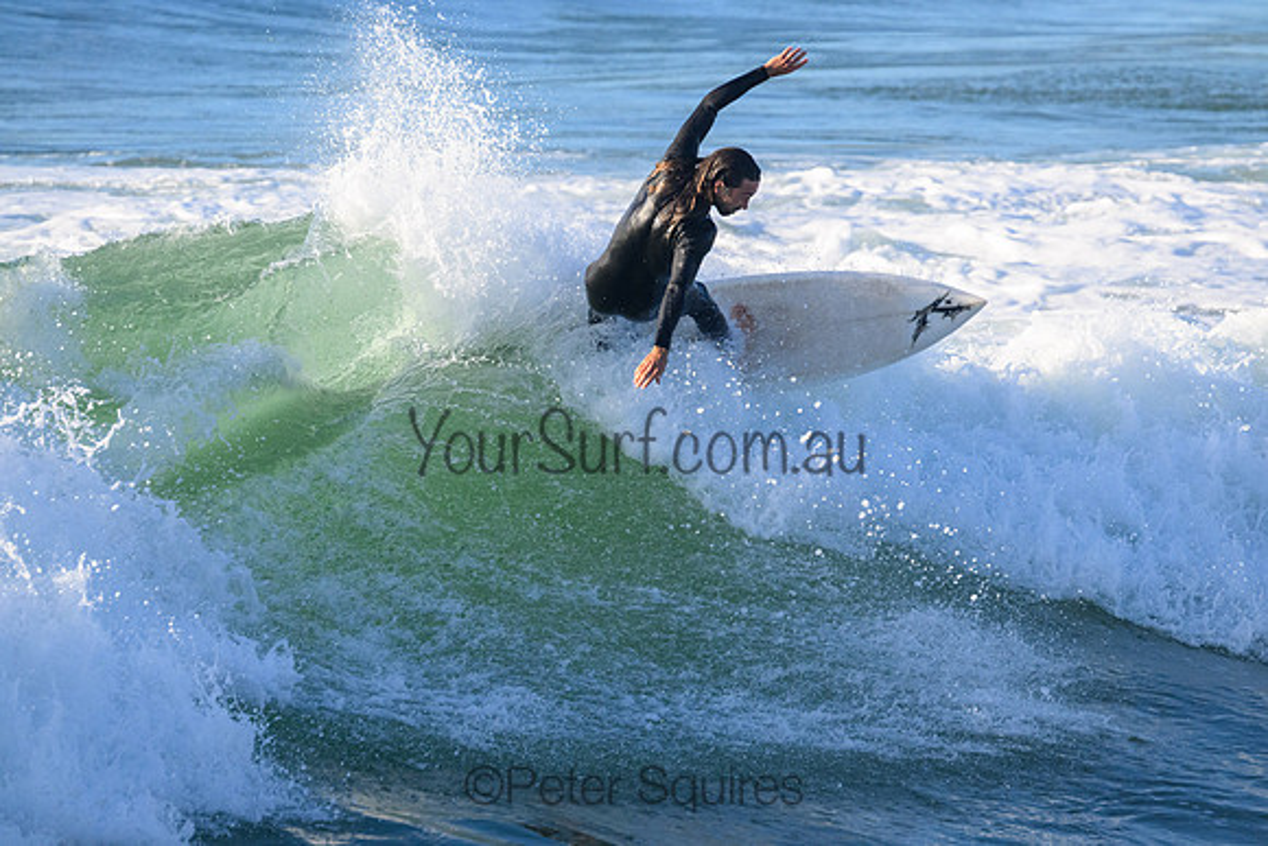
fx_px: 20785
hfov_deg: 3.5
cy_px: 423
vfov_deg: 2.3
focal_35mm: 590
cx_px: 634
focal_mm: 590
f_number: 11
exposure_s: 1/2000
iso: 2800
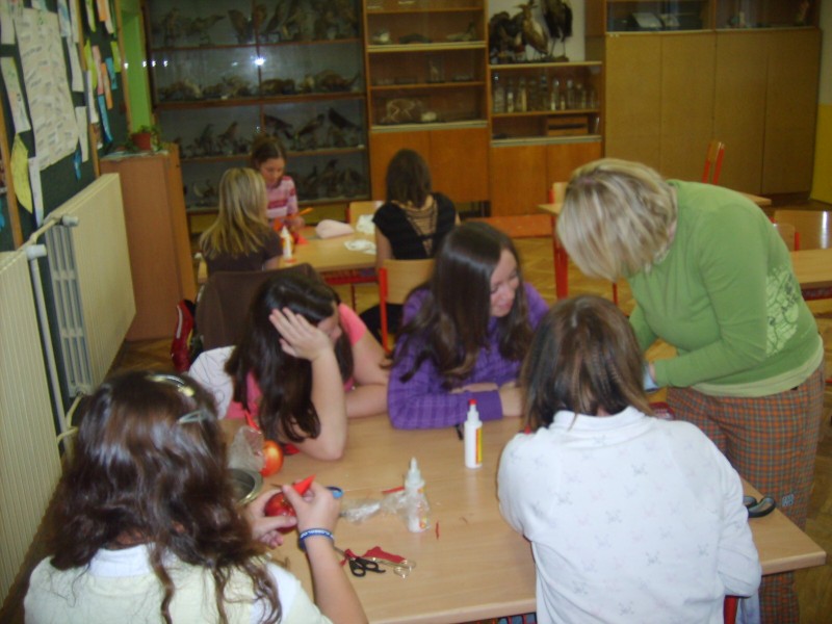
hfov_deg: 52.6
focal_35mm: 35
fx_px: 841
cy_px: 312
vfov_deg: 40.7
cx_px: 416
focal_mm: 5.8
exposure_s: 1/45
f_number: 2.8
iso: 100
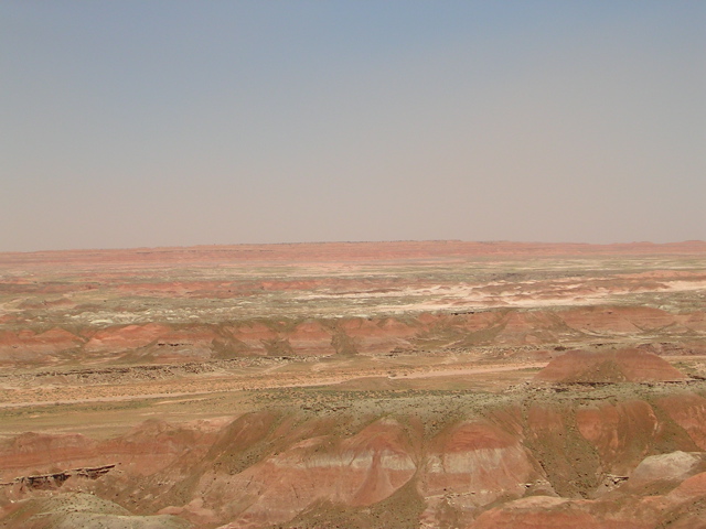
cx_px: 353
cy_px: 264
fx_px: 1550
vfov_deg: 19.4
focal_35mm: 76
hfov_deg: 25.7
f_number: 3.9
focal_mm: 11.5
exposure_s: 1/888
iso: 50
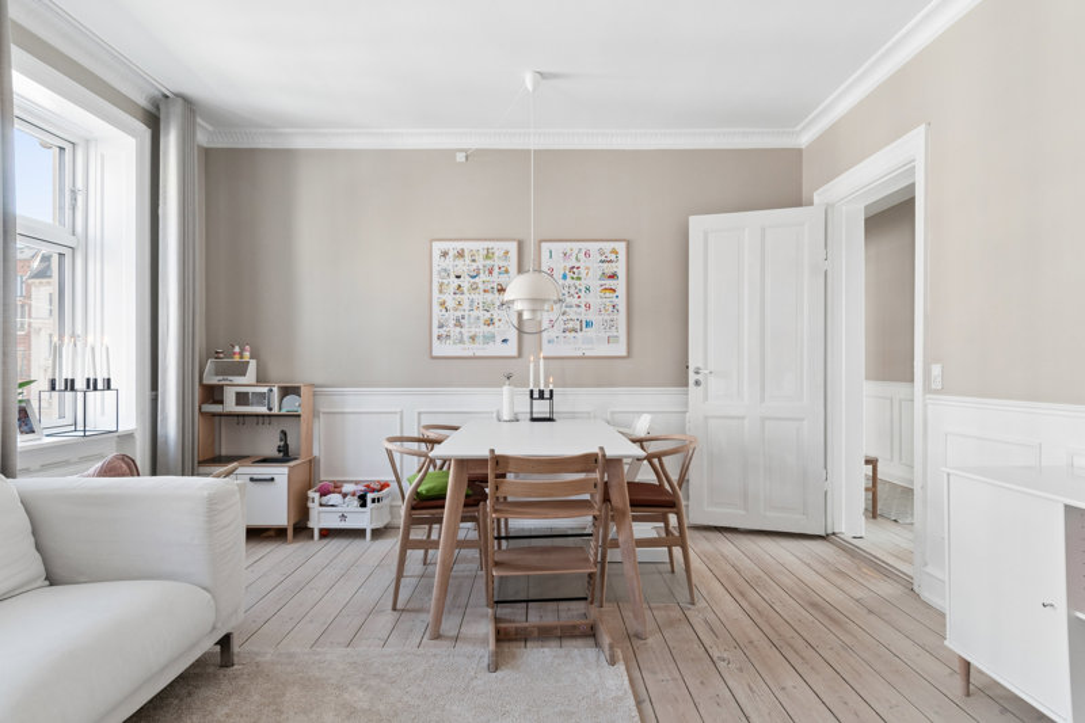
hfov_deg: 90.0
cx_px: 542
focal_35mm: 18
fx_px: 542
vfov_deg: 67.4
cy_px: 362
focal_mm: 12
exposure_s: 1/8
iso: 200
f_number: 10
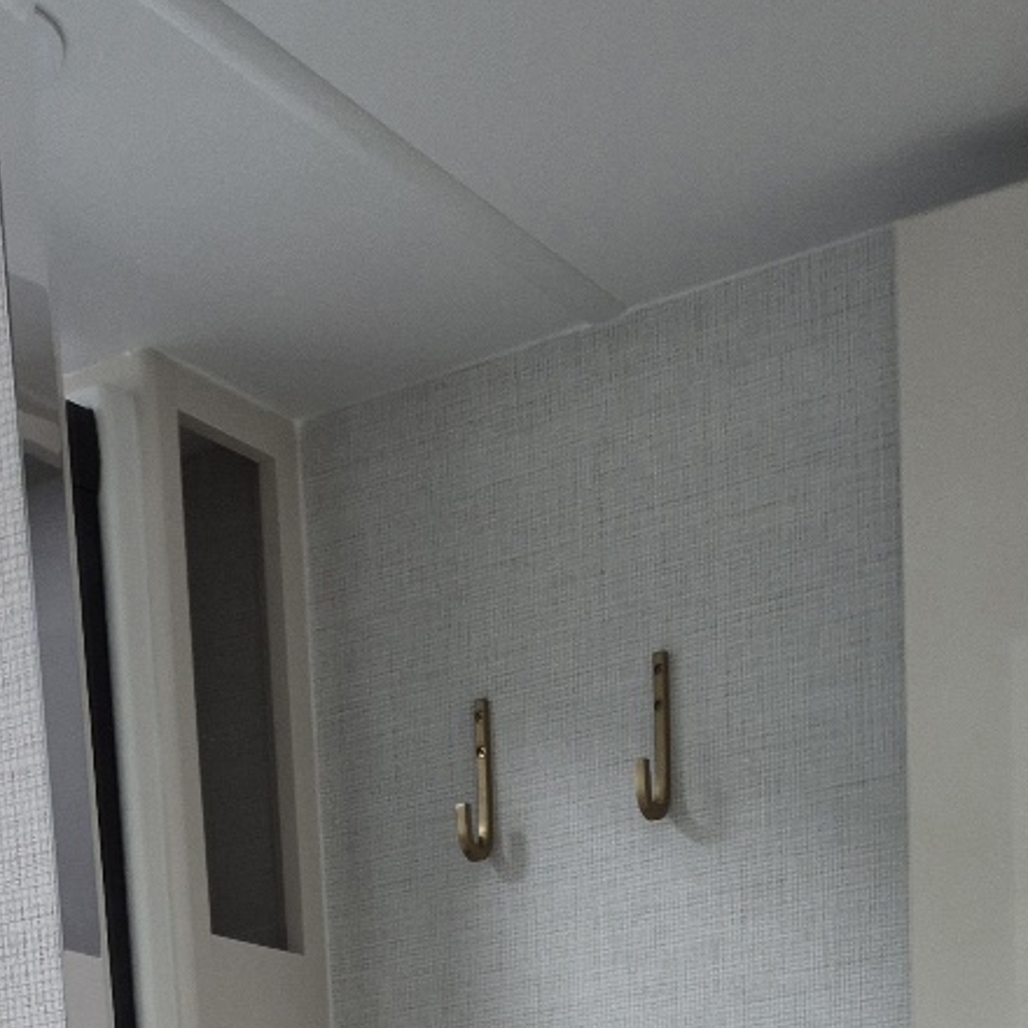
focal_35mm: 74
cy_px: 1841
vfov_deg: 18.4
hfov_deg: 23.2
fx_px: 2486
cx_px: 273
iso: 200
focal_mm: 5.4
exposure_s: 1/120
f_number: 1.8
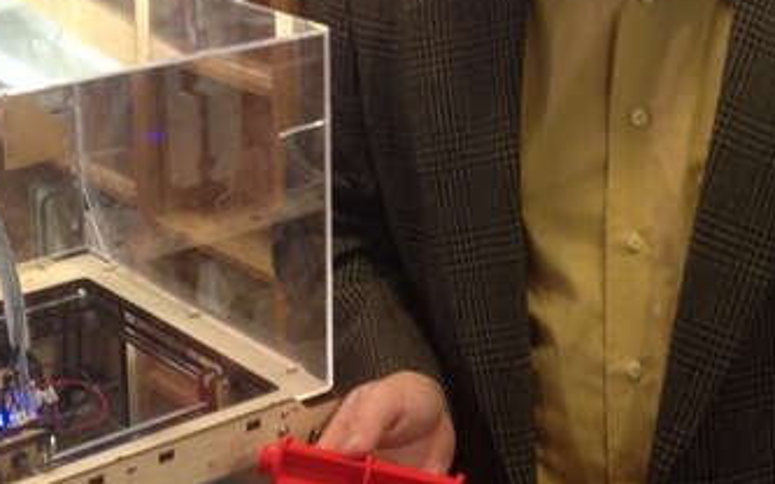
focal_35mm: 89
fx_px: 1879
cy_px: 86
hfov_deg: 23.3
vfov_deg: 14.6
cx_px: 379
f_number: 2.4
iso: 160
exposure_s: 1/20
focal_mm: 4.28
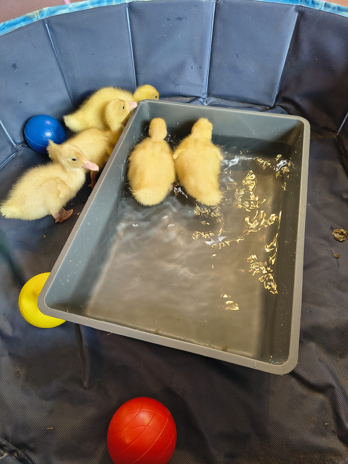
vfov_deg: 71.6
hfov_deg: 56.8
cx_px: 174
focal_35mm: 24
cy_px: 232
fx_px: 322
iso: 630
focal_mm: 5.56
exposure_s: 1/50
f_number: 1.8
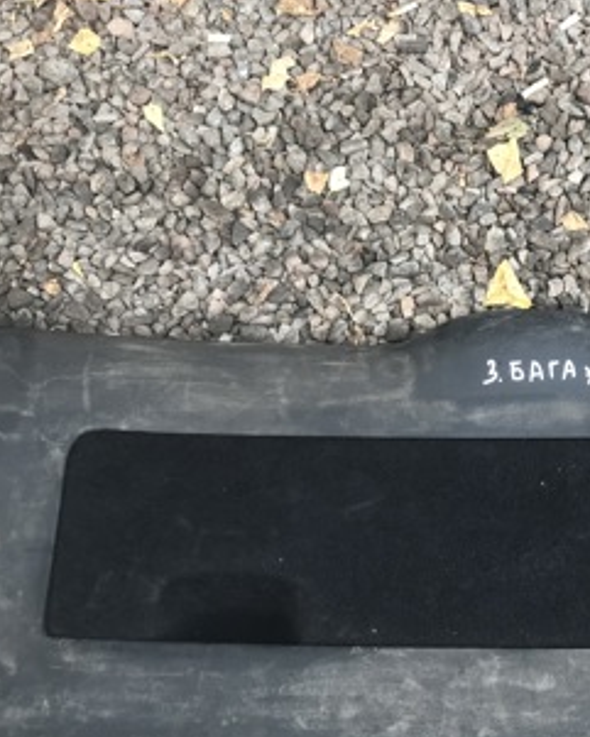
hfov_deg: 25.6
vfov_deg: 32.5
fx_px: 1265
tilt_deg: -66.6
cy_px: 400
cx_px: 497
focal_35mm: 58
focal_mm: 3.99
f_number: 1.8
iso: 20
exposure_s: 1/100
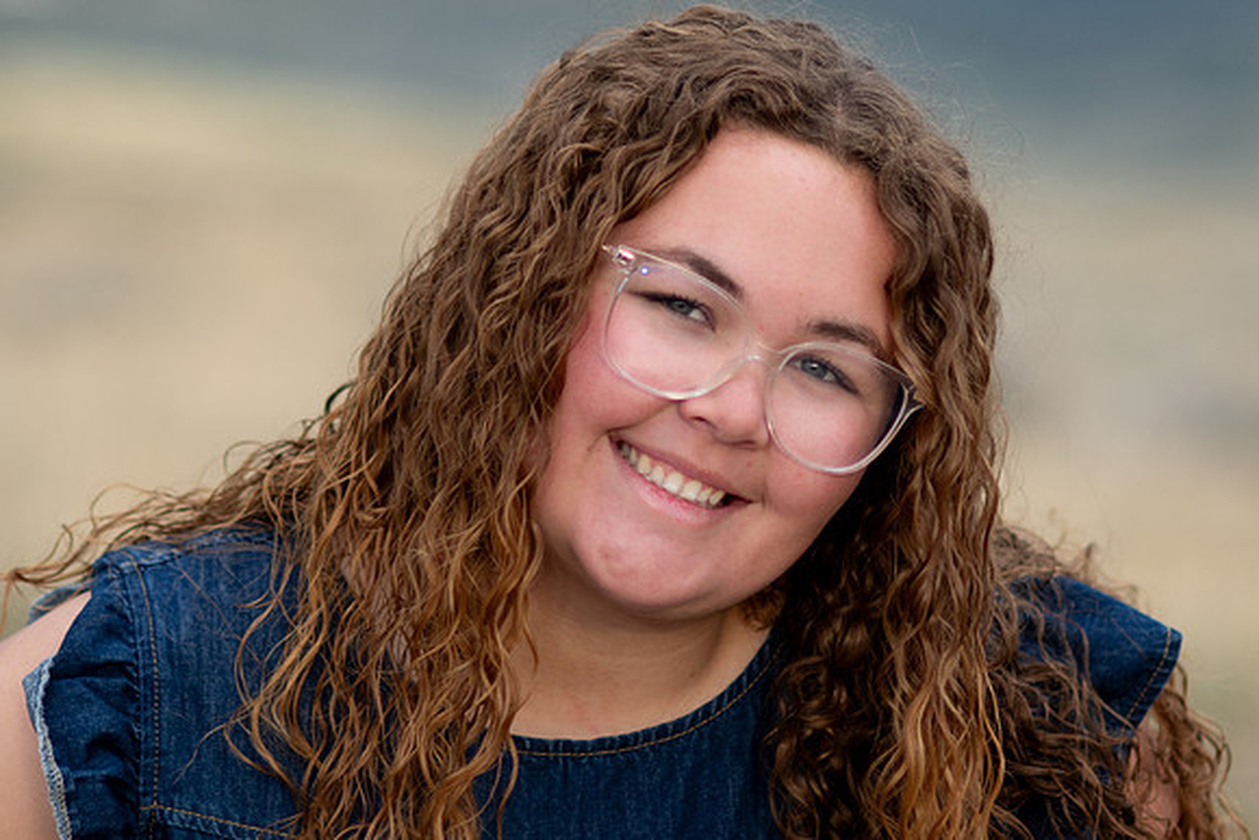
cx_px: 675
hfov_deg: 11.0
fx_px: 6524
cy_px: 365
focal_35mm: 187
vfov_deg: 7.4
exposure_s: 1/1600
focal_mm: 85
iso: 200
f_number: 1.8
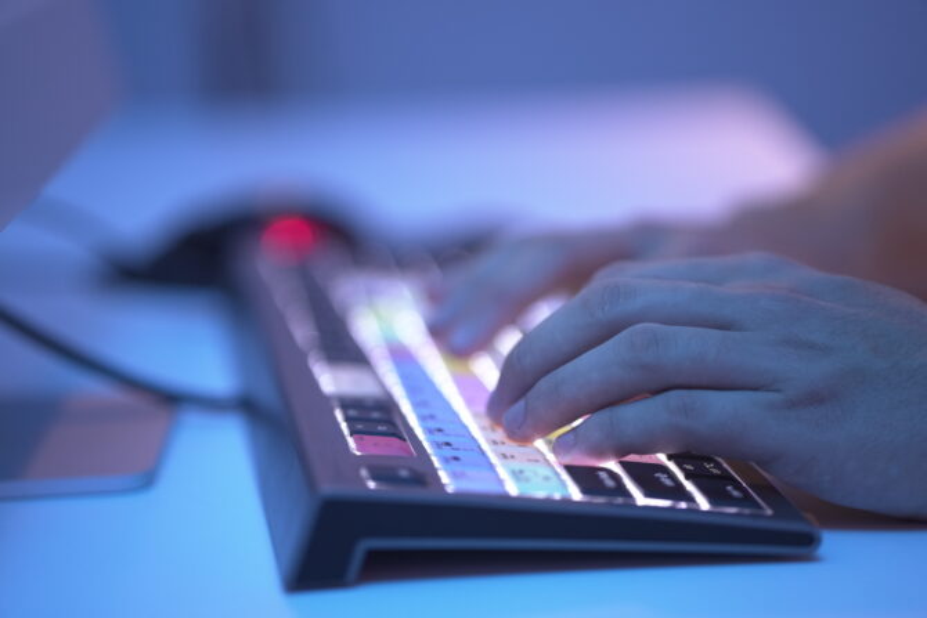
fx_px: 2189
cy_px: 309
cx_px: 464
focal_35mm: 85
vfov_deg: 16.1
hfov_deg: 23.9
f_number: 2
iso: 800
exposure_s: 1/60
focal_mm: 85
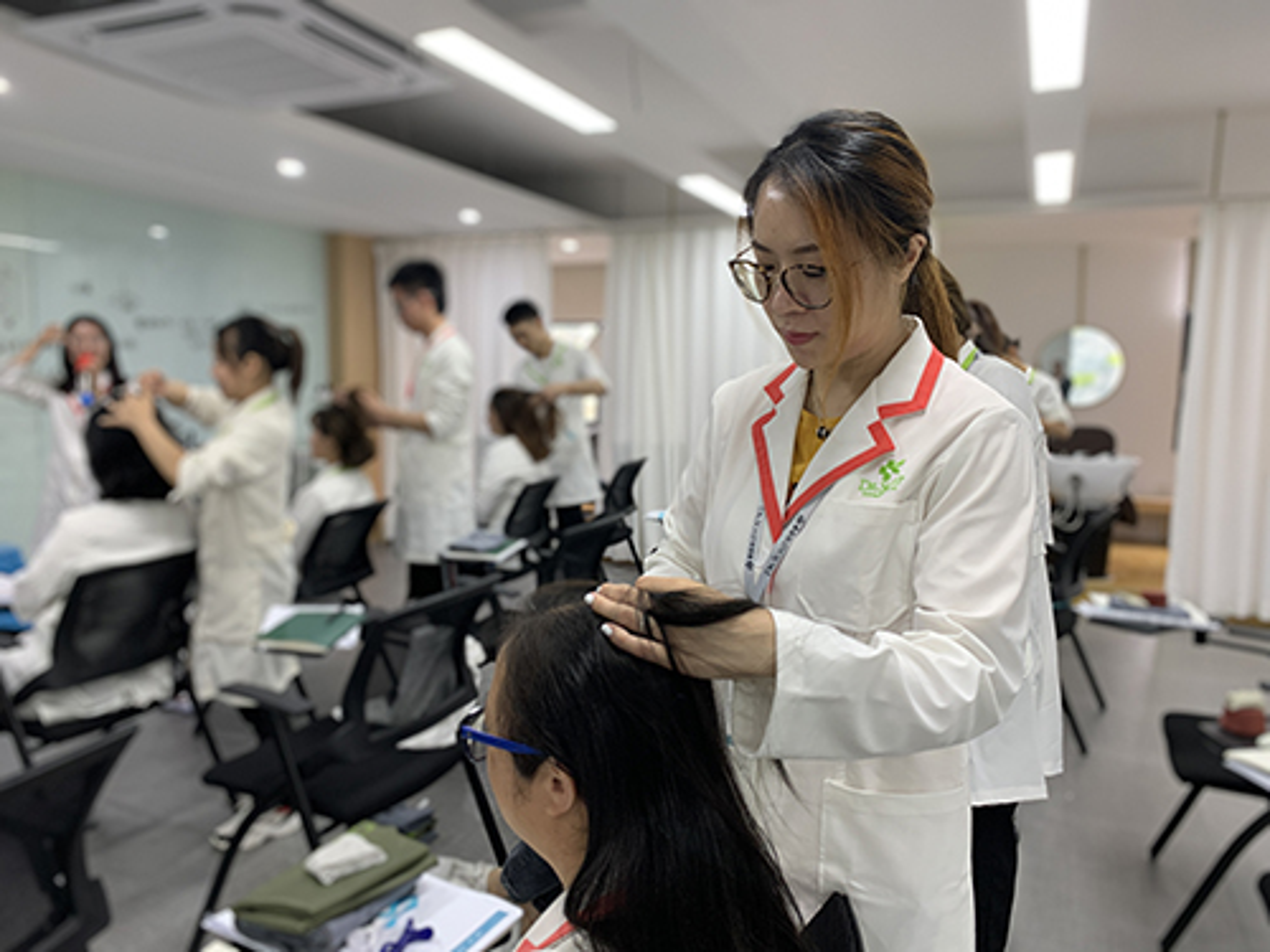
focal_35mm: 26
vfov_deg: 53.1
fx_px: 954
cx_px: 635
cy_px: 476
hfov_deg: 67.3
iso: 125
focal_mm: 4.25
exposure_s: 1/60
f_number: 1.8
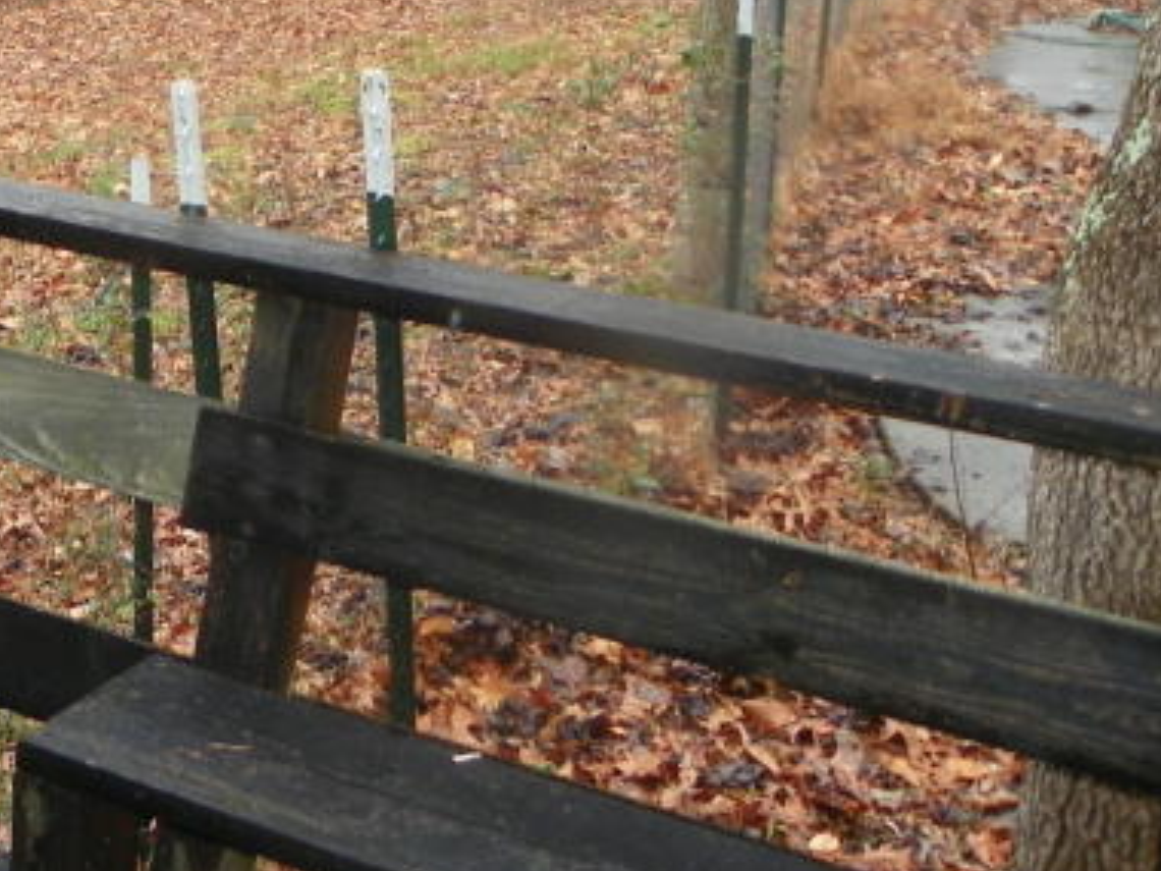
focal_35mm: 70
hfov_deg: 24.1
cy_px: -67
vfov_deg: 20.1
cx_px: -379
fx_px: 2348
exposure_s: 1/60
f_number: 2.8
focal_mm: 4.6
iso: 64
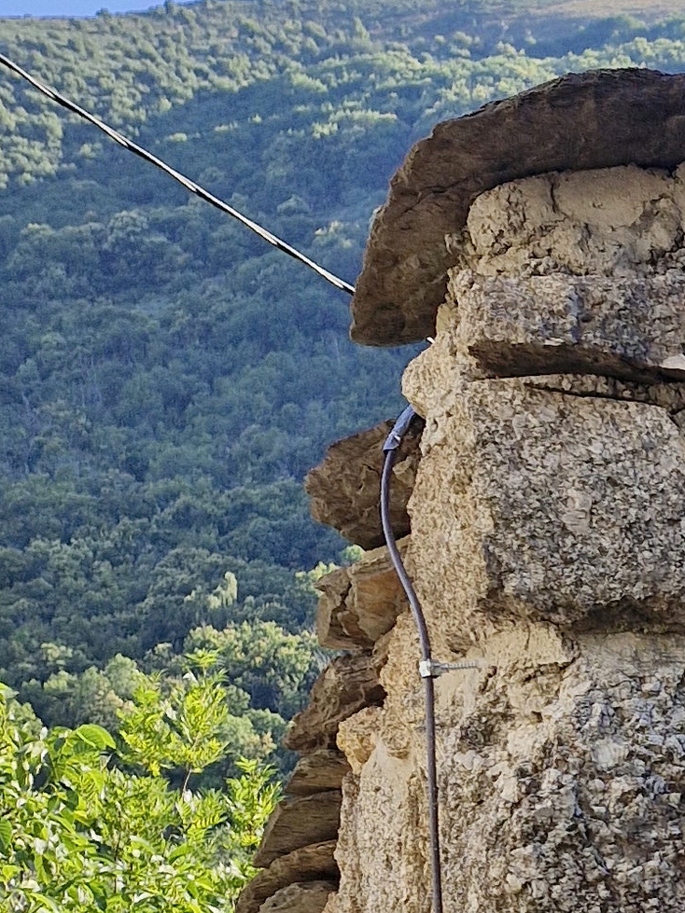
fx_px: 2481
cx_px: 1344
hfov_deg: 13.6
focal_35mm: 94
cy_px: 1171
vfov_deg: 19.3
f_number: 1.8
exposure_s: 1/586
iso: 50
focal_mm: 5.54
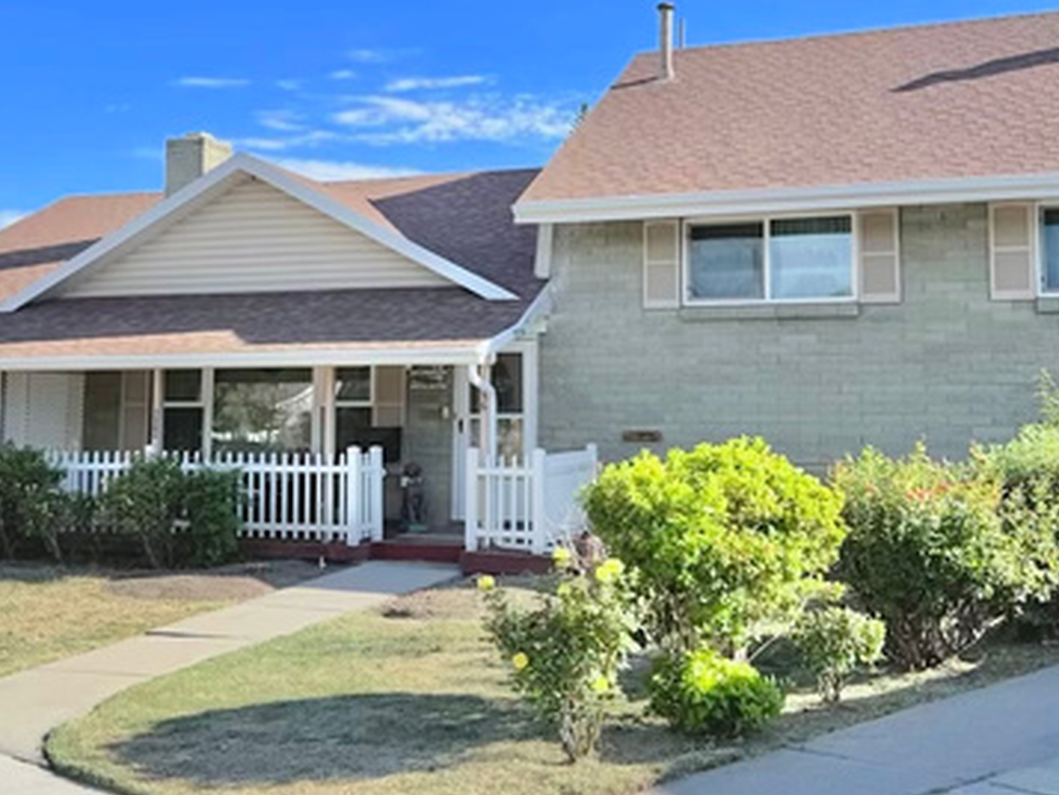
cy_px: 303
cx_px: 475
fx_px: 1316
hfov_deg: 43.8
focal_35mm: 43
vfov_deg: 33.5
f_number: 1.78
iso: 80
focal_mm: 6.76
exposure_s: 1/3145
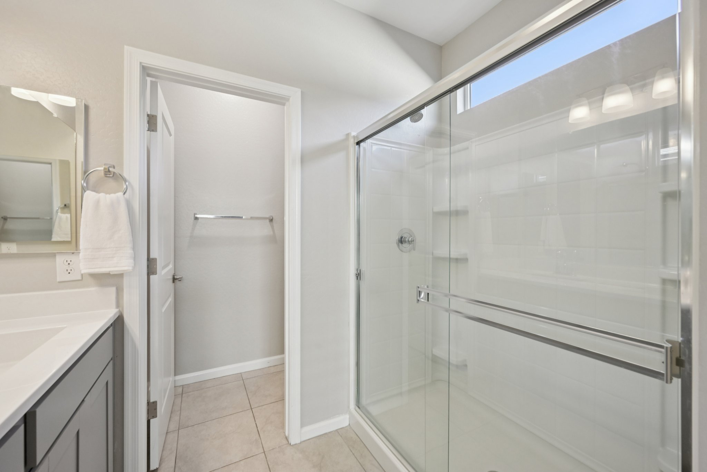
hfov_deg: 104.3
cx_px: 354
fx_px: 275
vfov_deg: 81.2
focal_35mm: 14
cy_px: 236
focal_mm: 14
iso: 500
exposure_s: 1/40
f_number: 8
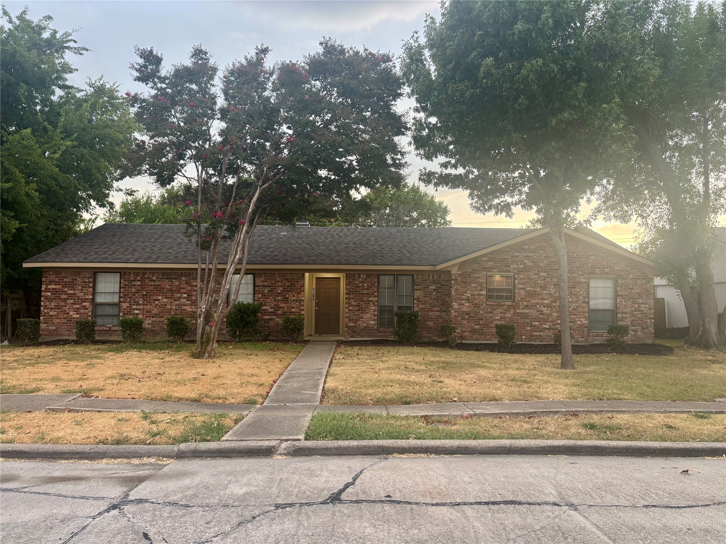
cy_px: 272
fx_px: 545
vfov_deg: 53.1
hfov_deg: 67.3
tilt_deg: +2.7
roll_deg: -1.0
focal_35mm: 26
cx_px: 363
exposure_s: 1/79
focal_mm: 5.96
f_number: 1.6
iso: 125
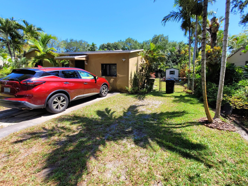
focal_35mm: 15
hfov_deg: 97.8
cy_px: 87
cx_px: 138
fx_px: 107
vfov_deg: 81.7
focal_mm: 1.74
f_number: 2.2
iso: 40
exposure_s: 1/714
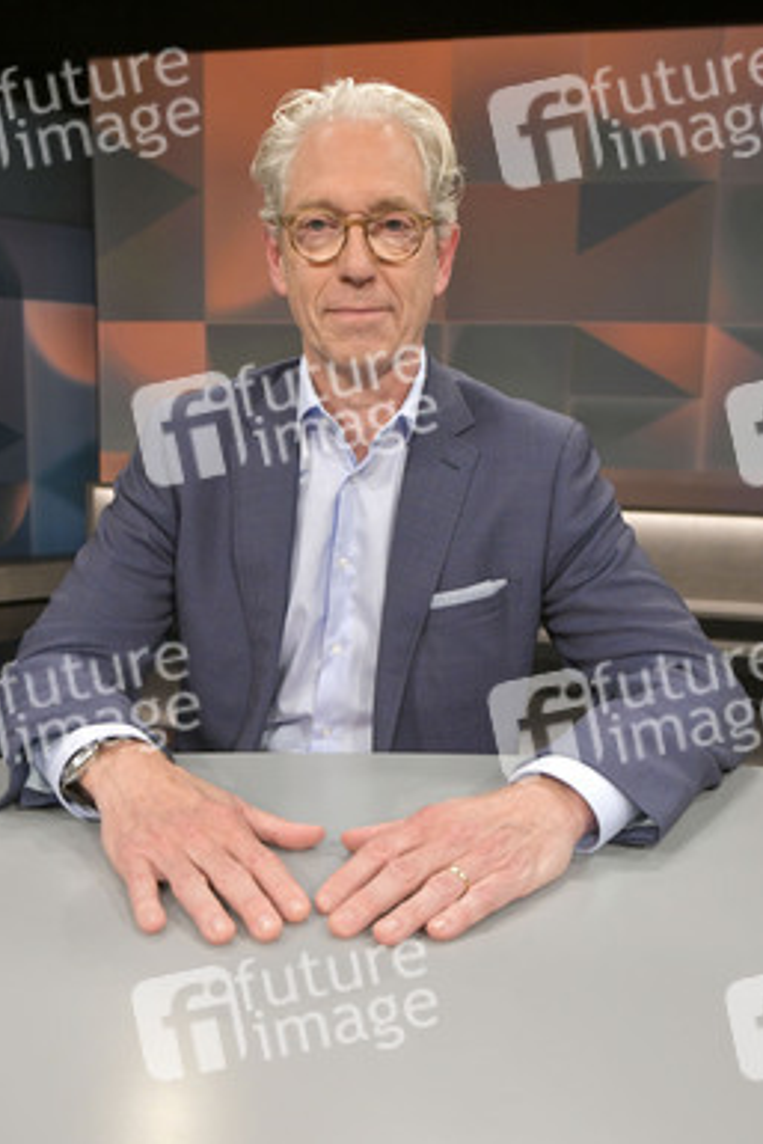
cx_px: 371
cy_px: 565
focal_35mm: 28
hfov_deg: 46.4
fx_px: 889
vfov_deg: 65.5
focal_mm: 27
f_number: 6.3
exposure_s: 1/200
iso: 2500
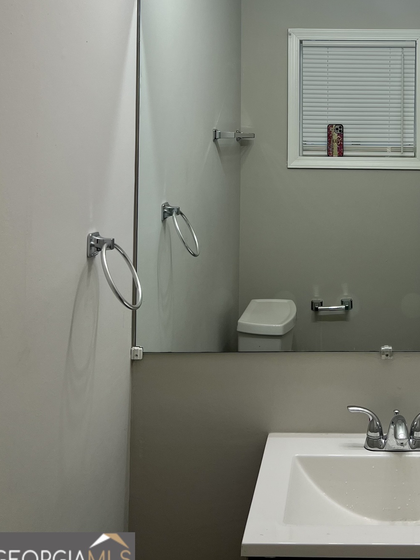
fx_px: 728
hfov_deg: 31.1
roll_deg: -0.5
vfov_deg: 40.0
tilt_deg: +3.0
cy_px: 96
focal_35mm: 45
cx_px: 354
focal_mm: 5.7
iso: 40
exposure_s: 1/204
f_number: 1.5
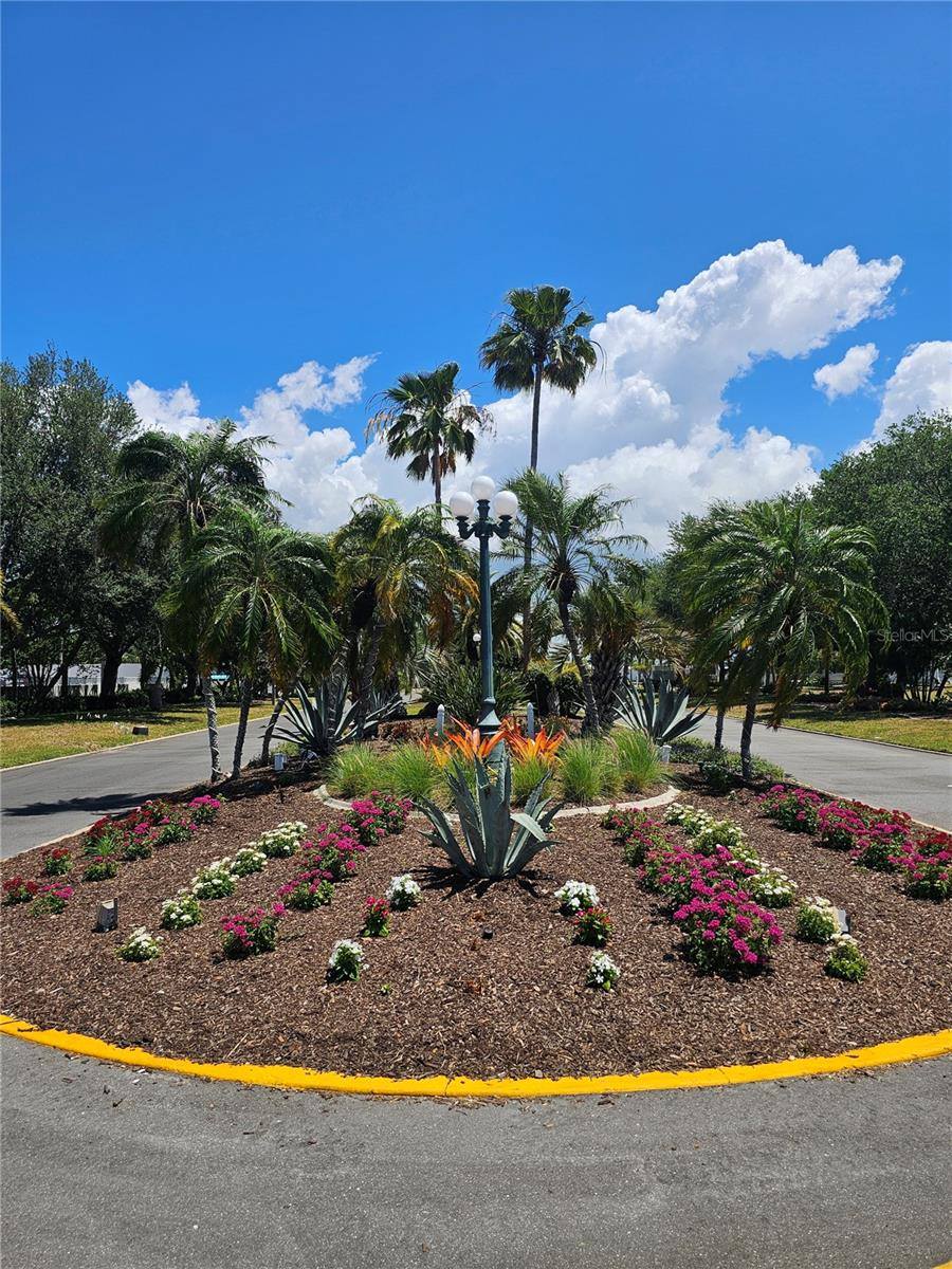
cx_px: 476
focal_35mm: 23
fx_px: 843
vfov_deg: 73.9
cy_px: 634
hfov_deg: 58.9
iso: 10
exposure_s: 1/1250
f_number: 1.7
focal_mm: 6.3
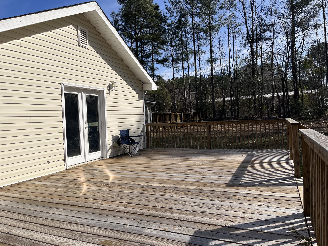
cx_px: 164
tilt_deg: -1.6
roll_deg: +2.1
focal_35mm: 26
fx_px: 246
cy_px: 123
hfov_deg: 67.3
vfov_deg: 53.1
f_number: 1.6
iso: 50
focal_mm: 5.1
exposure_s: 1/4484
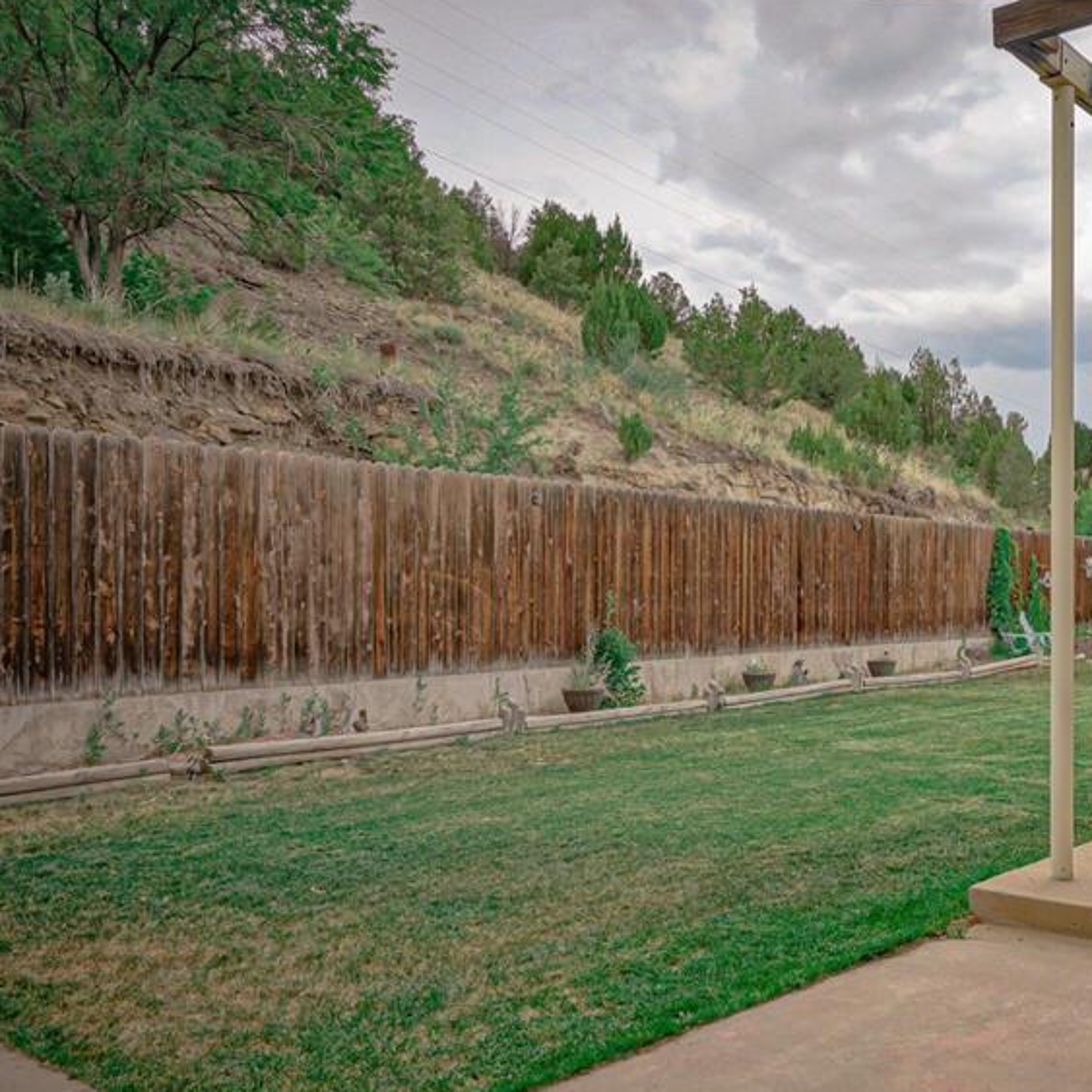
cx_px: 947
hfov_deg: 44.8
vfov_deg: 48.3
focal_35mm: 34
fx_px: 1213
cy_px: 623
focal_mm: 22
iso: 400
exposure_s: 1/500
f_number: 8
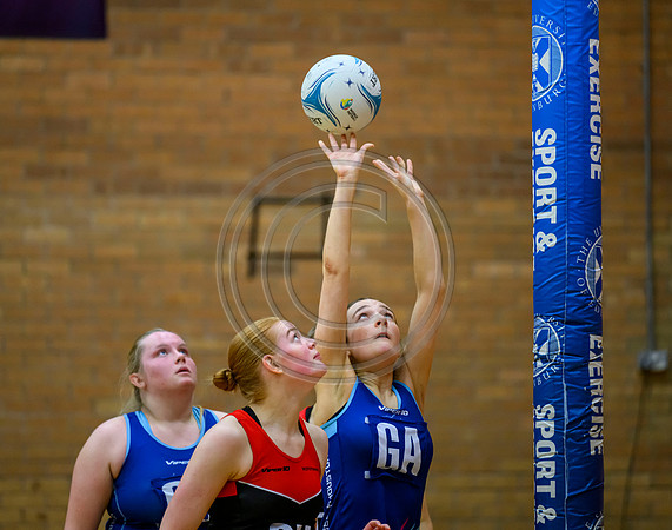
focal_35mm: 229
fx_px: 4519
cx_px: 351
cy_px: 265
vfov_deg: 6.7
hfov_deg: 8.5
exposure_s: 1/1000
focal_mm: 200
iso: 5000
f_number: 2.8
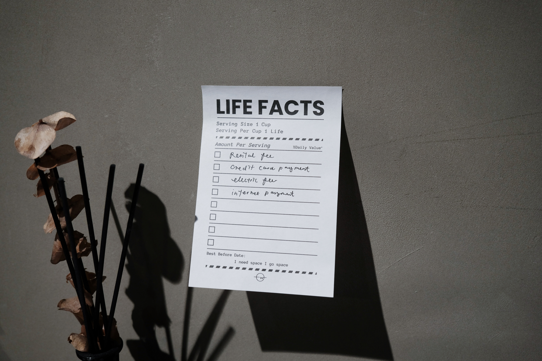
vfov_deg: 40.0
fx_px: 497
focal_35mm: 33
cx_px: 271
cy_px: 180
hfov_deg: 57.2
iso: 800
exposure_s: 1/56
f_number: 4
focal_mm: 22.3
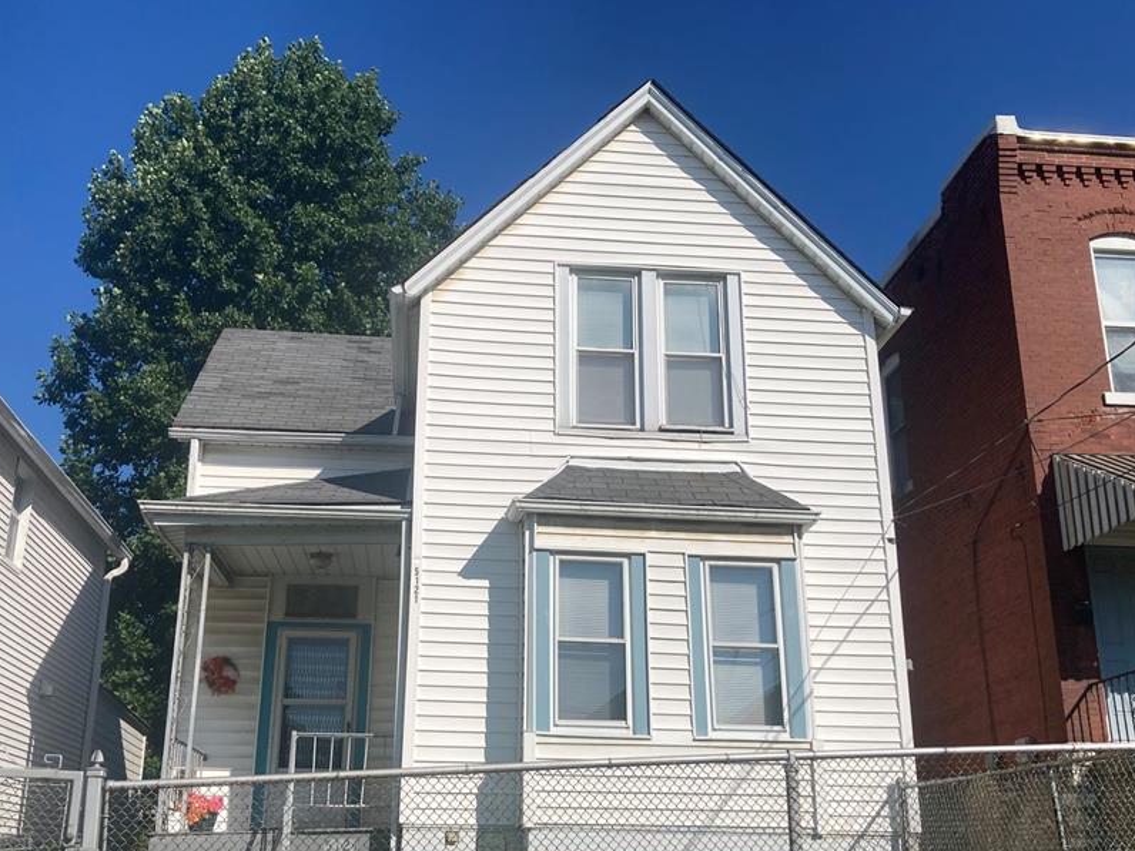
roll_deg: -0.9
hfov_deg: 51.3
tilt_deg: +18.9
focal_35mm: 36
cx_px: 525
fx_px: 1180
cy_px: 522
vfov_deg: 39.4
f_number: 1.8
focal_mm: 3.99
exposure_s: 1/4367
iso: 20
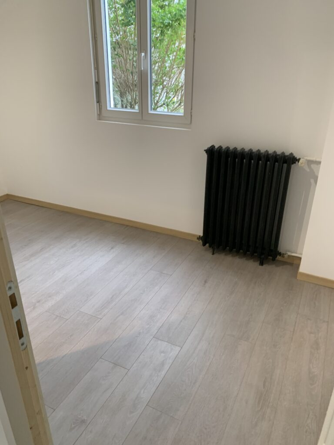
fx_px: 334
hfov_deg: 53.1
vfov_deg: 67.3
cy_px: 222
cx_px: 167
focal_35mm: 26
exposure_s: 1/60
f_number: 1.8
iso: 125
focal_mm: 4.25
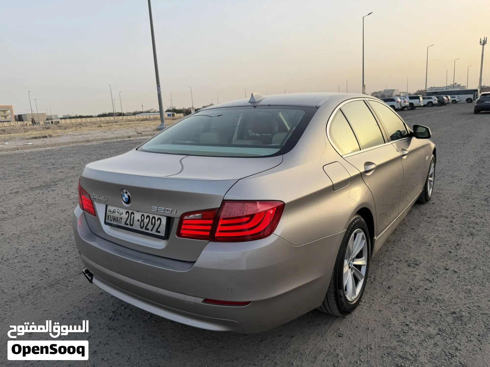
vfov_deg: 56.8
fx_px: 340
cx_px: 245
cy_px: 184
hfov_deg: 71.6
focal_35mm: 24
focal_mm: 6.76
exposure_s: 1/1005
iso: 80
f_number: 1.78
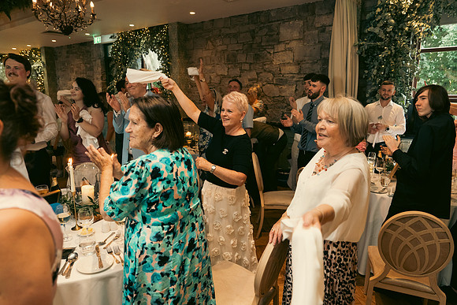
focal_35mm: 24
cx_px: 228
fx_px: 305
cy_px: 152
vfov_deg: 53.2
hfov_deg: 73.7
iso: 2500
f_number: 3.5
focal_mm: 24
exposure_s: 1/160
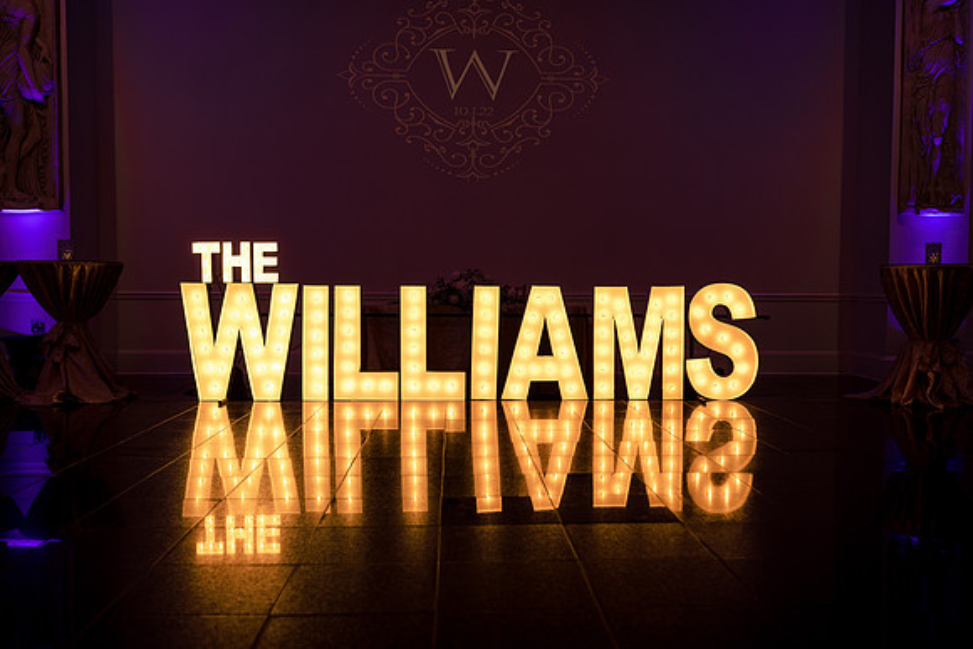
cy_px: 324
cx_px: 486
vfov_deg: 37.6
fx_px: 953
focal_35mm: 35
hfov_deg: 54.1
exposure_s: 1/100
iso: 250
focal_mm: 35
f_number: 2.8
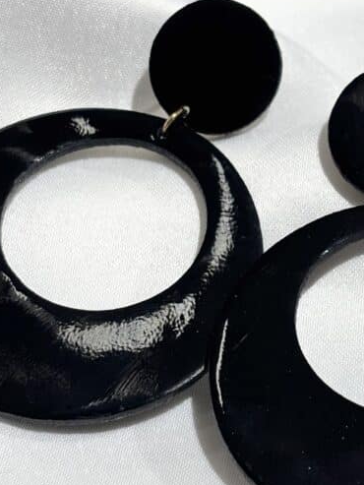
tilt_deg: -25.4
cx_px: 262
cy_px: 285
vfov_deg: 18.2
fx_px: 1514
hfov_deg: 13.7
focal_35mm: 108
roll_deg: +5.3
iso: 32
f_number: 1.6
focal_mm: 5.96
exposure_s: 1/185
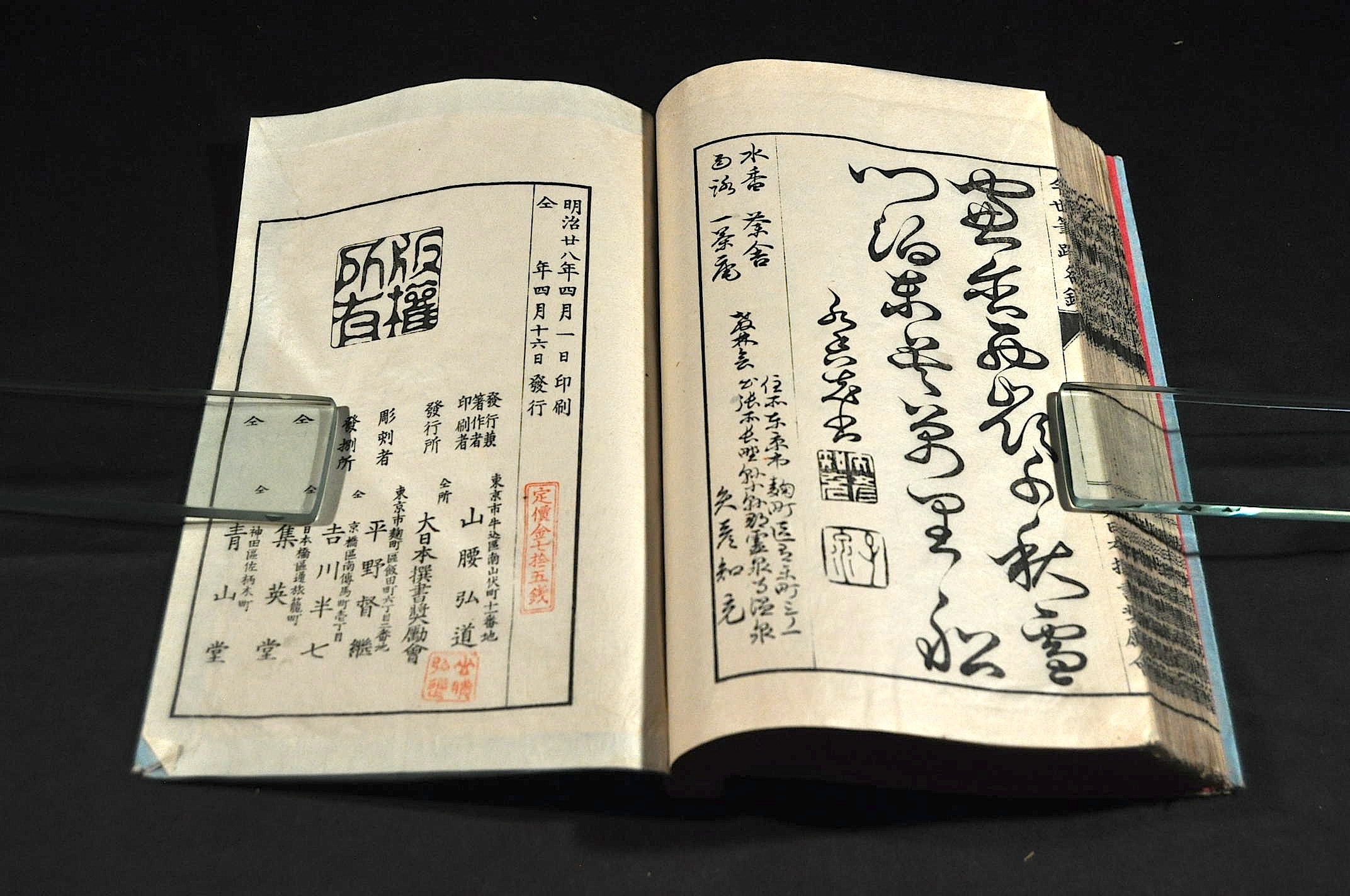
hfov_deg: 38.9
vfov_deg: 26.4
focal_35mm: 51
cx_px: 675
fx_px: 1910
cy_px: 448
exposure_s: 1/400
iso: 800
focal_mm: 34
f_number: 4.5
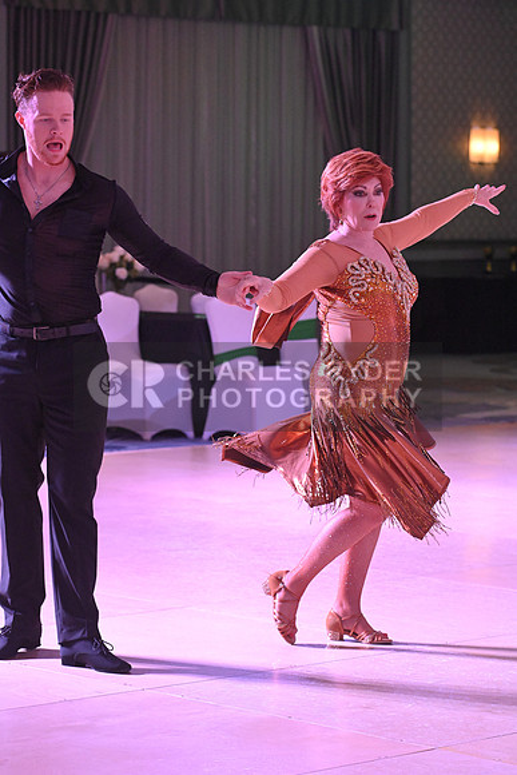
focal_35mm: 122
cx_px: 258
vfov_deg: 16.8
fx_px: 2626
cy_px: 388
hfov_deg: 11.2
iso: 5000
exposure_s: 1/400
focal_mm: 122
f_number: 5.6
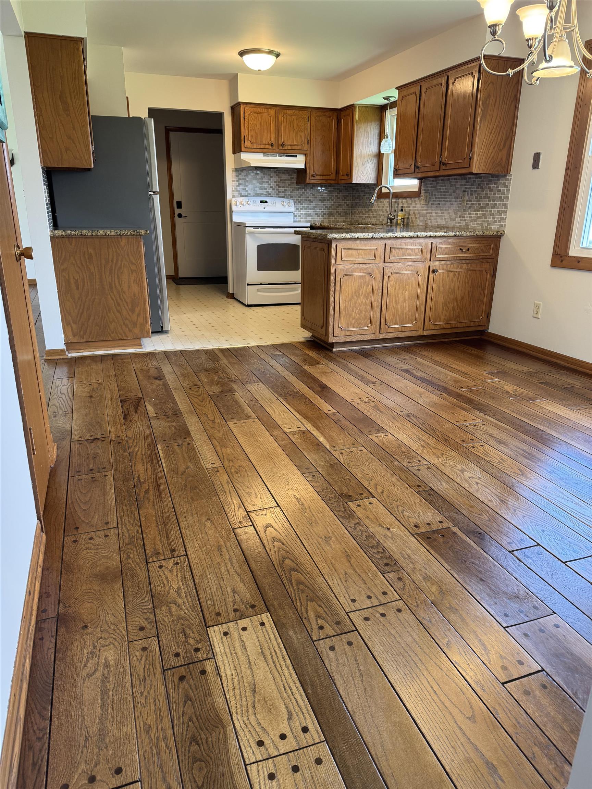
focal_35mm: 24
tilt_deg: -20.4
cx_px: 296
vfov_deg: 71.6
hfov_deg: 56.8
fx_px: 547
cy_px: 394
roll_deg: +0.0
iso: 125
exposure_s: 1/60
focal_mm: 6.76
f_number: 1.78
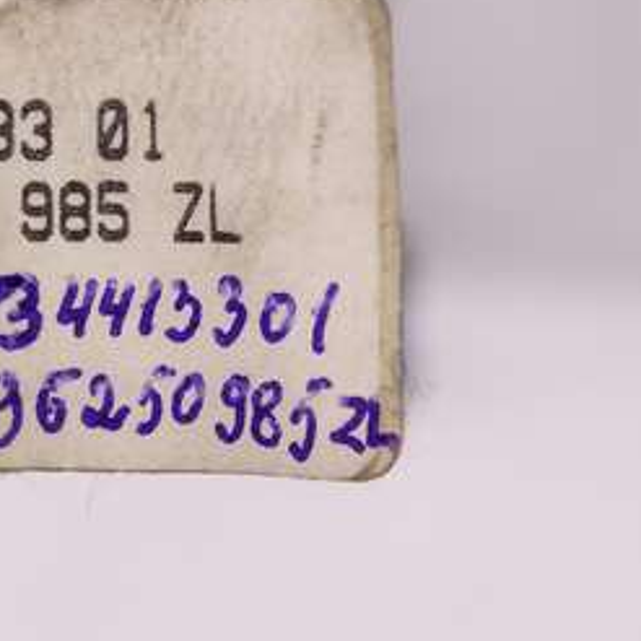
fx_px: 1655
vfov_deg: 21.8
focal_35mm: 79
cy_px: 193
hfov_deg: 21.9
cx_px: 270
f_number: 2.8
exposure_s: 1/100
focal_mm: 10.4
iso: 125
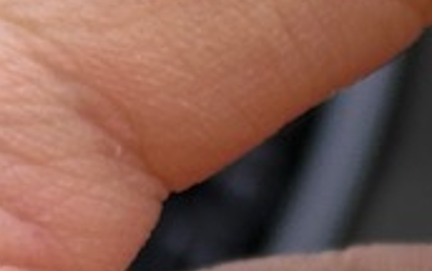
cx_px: 362
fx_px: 4456
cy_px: 326
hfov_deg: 5.5
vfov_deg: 3.5
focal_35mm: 378
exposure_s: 1/50
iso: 50
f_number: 1.78
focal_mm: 6.86
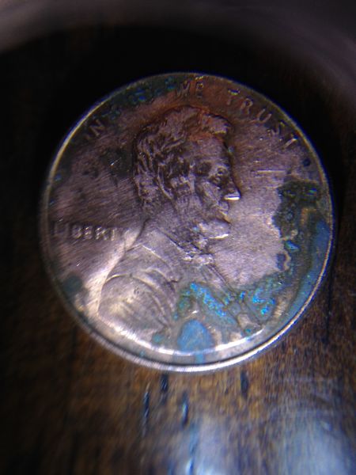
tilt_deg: -82.7
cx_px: 178
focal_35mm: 35
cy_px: 238
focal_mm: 4.28
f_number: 2.4
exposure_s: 1/120
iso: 50
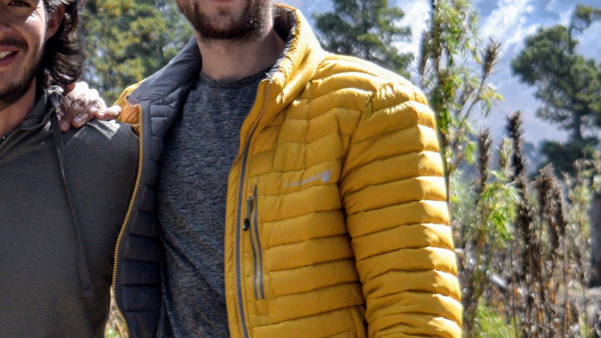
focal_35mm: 176
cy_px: 245
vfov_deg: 6.9
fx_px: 2805
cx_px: 42
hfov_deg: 12.1
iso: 400
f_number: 4.5
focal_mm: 34
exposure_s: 1/2000
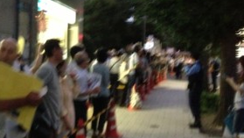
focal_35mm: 58
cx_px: 81
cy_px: 66
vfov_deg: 20.7
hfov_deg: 35.7
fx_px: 375
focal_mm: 4.13
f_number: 2.4
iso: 800
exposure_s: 1/15
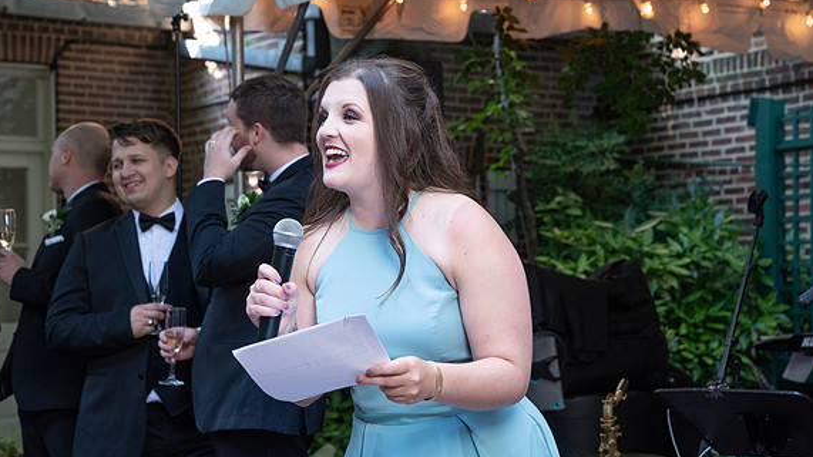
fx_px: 1724
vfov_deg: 15.1
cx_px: 391
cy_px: 248
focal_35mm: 80
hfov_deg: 26.5
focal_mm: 70
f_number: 5.6
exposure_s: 1/250
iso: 1250
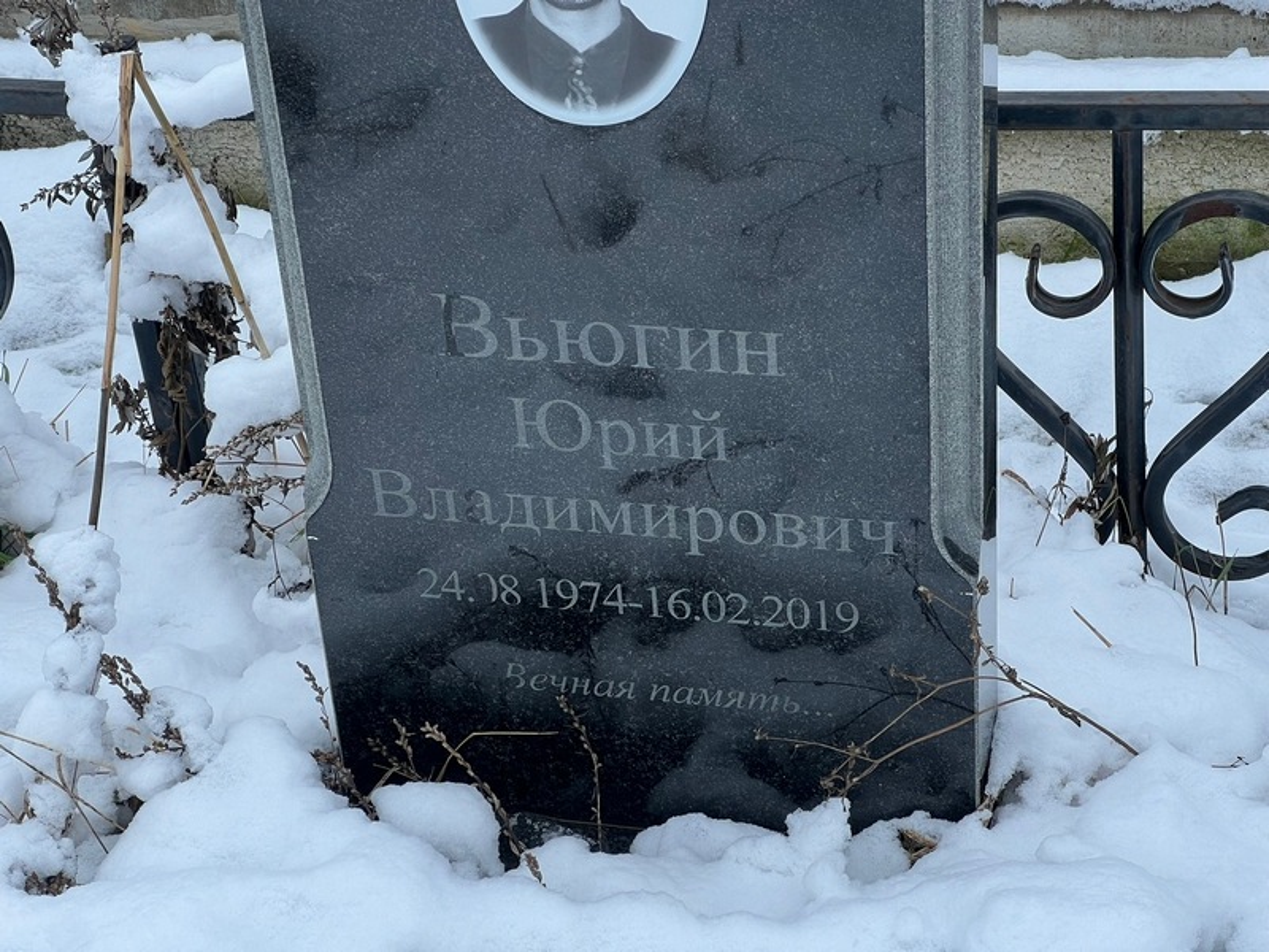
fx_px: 2823
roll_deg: +4.8
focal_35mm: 77
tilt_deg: -33.7
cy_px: 476
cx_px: 634
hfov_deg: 25.3
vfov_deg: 19.1
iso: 32
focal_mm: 9
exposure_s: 1/99
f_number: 2.8
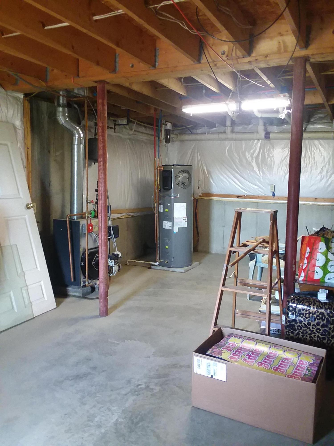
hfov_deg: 48.2
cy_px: 223
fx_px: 373
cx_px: 167
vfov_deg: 61.7
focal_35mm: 29
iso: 160
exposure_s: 1/20
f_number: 1.9
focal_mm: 2.47
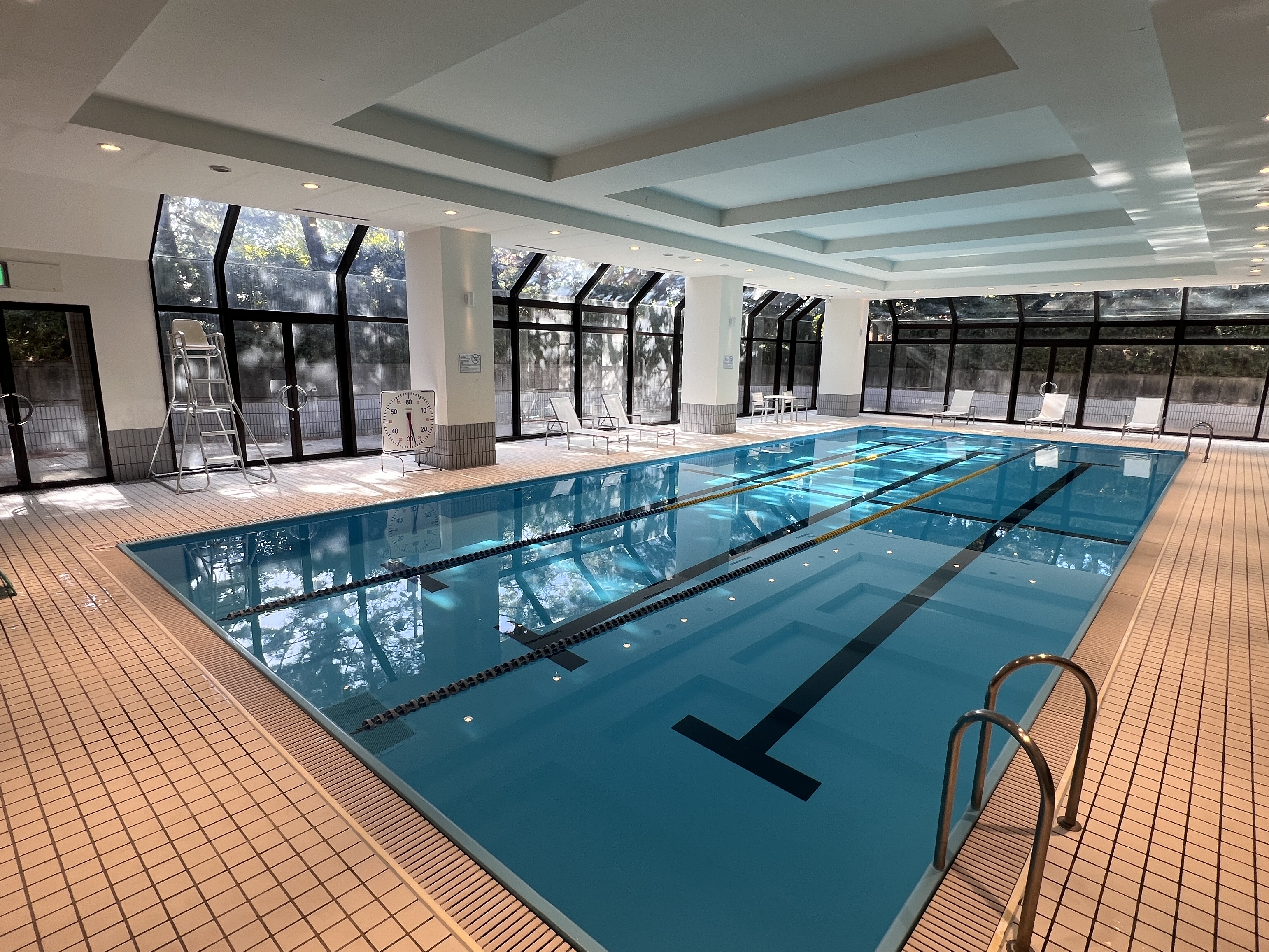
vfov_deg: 74.7
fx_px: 623
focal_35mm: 17
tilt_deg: -11.7
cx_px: 627
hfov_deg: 91.0
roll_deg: -1.2
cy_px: 495
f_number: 1.8
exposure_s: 1/100
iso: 40
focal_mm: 1.57
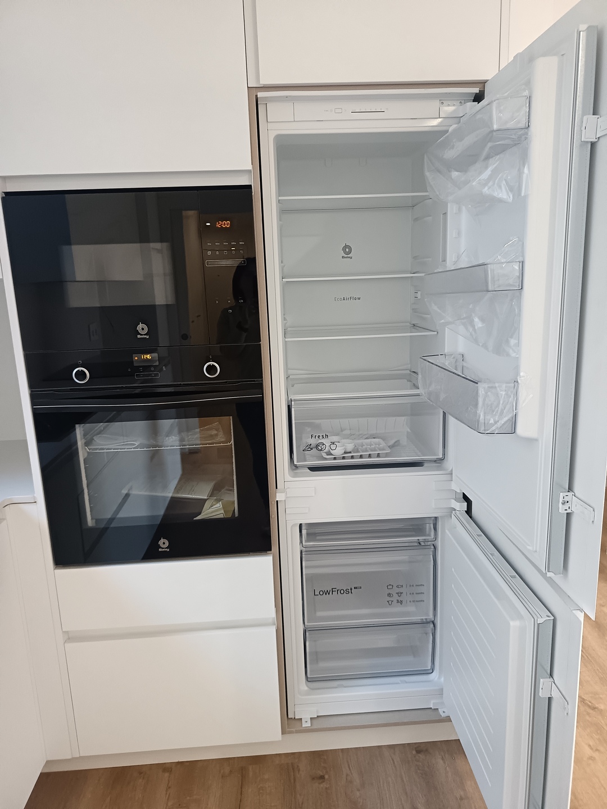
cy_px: 404
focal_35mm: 24
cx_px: 304
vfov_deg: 71.6
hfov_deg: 56.8
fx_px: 561
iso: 2027
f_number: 1.75
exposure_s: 1/50
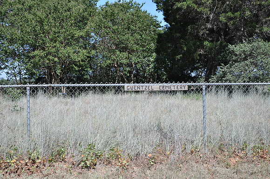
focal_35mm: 52
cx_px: 135
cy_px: 90
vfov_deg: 25.7
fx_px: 393
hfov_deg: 37.9
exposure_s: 1/160
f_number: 6.3
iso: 200
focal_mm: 35
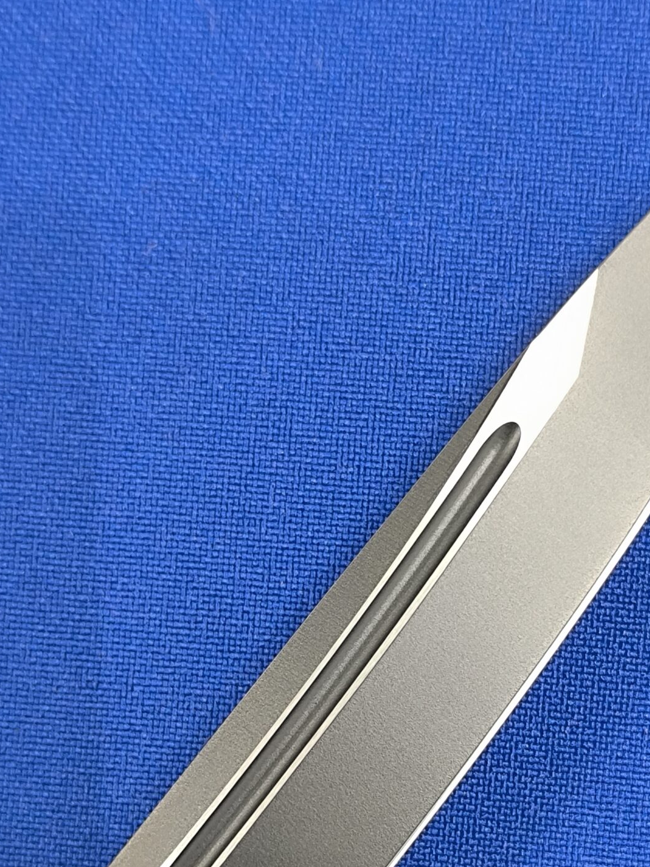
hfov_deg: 17.5
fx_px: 2104
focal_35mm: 84
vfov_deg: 23.1
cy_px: 629
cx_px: 428
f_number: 1.65
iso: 800
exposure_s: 1/50
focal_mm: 6.14
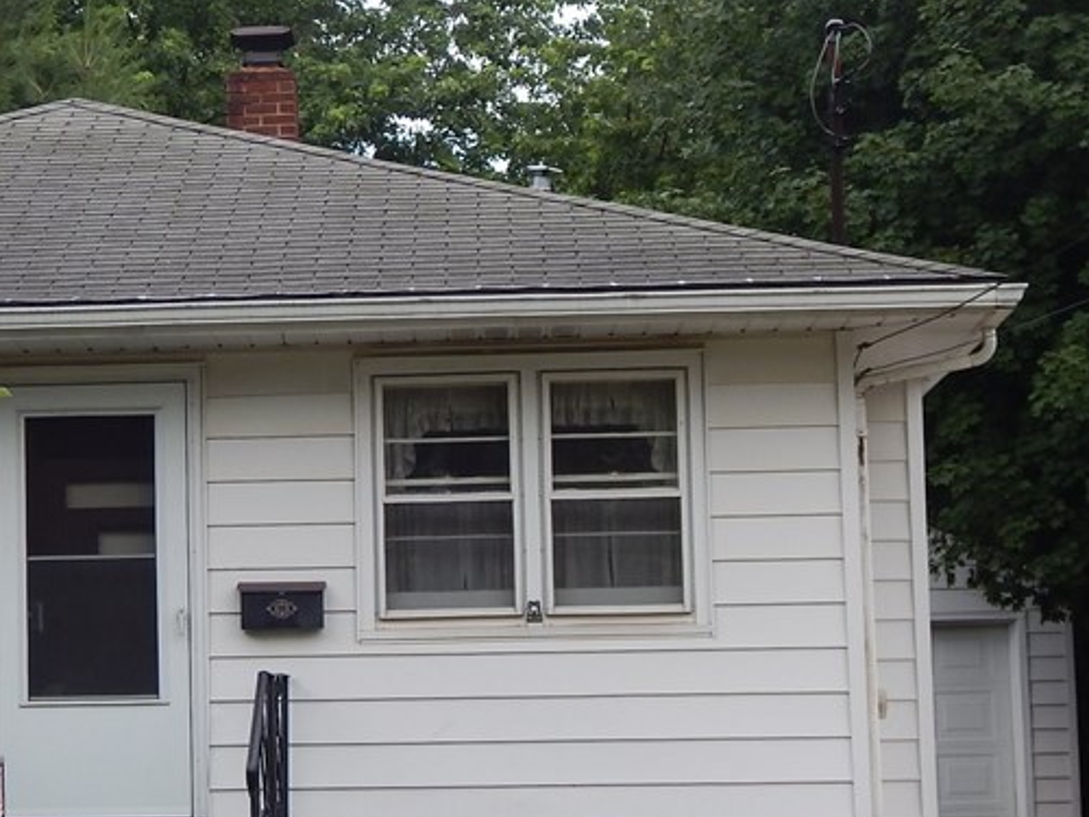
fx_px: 3932
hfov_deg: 15.7
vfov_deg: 11.9
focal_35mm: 125
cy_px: 397
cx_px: 207
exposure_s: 1/320
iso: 125
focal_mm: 10.9
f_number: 4
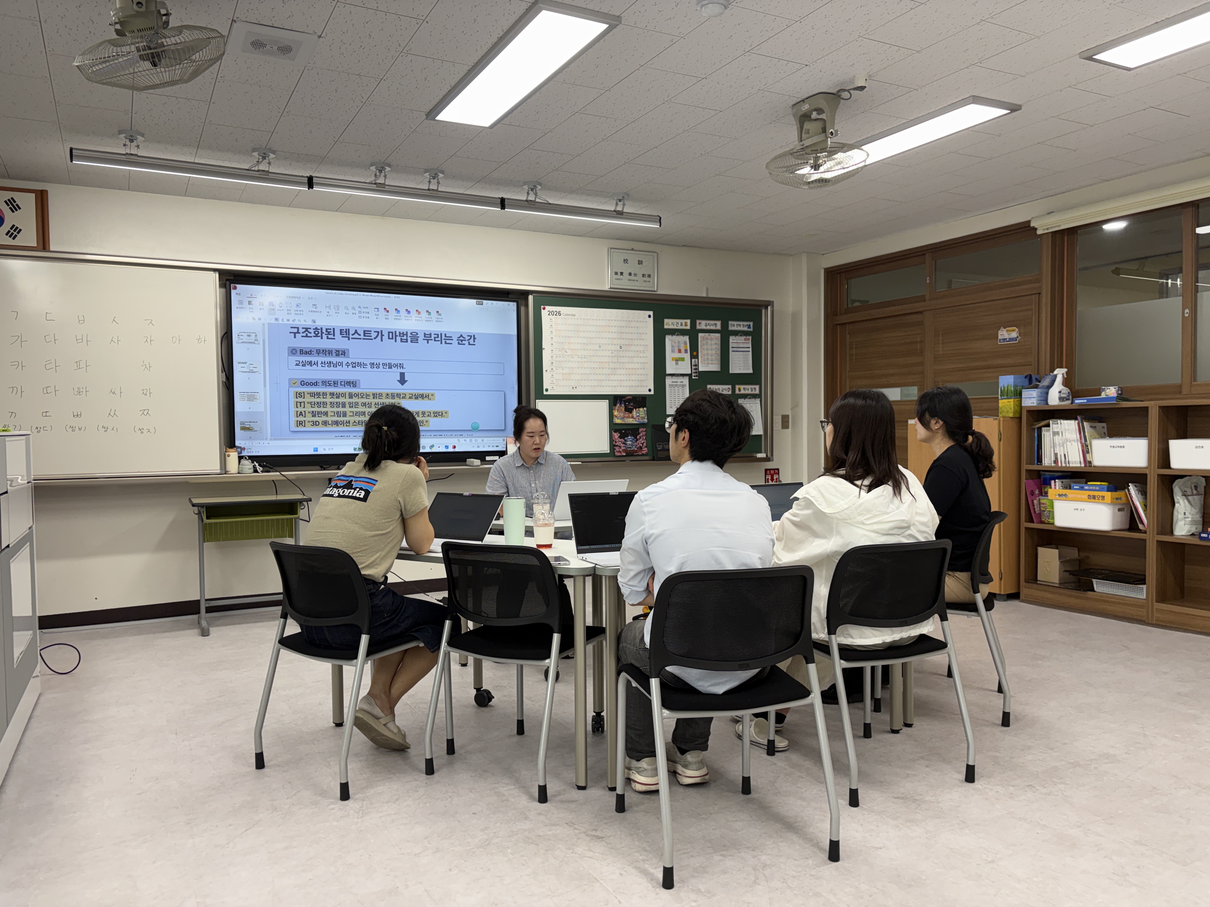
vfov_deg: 53.1
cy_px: 454
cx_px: 605
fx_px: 909
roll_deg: +1.4
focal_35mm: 26
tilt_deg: -3.2
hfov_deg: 67.3
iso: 50
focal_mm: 5.96
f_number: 1.6
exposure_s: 1/120
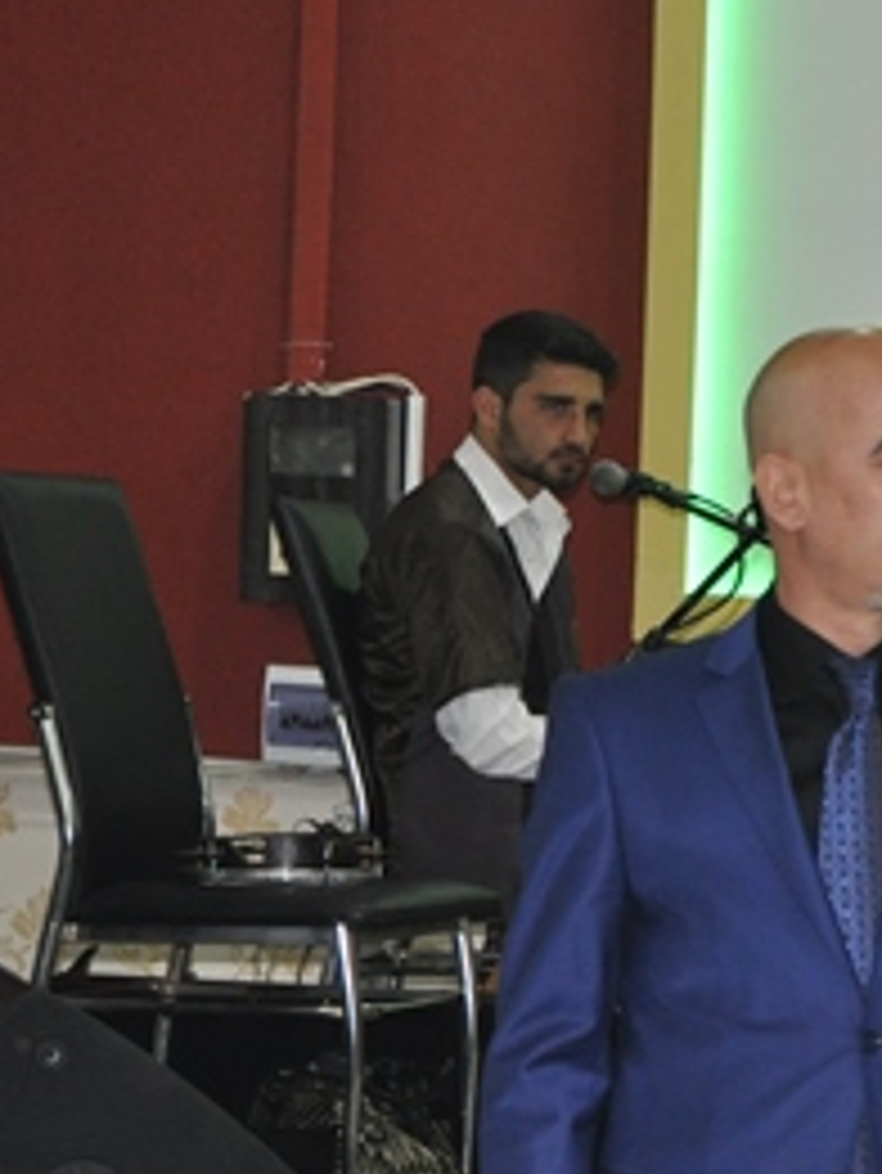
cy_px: 825
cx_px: 1300
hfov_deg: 10.7
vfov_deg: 14.7
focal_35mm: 134
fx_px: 4549
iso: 800
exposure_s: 1/60
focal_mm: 38
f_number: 4.2
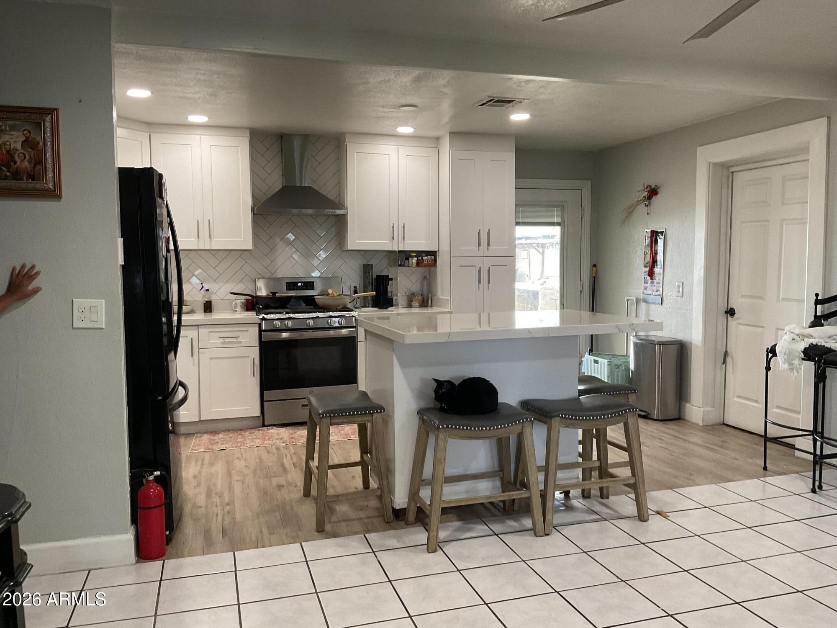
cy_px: 314
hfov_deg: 61.7
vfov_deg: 48.2
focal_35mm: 29
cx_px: 418
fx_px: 701
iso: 64
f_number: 1.8
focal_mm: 3
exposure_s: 1/60
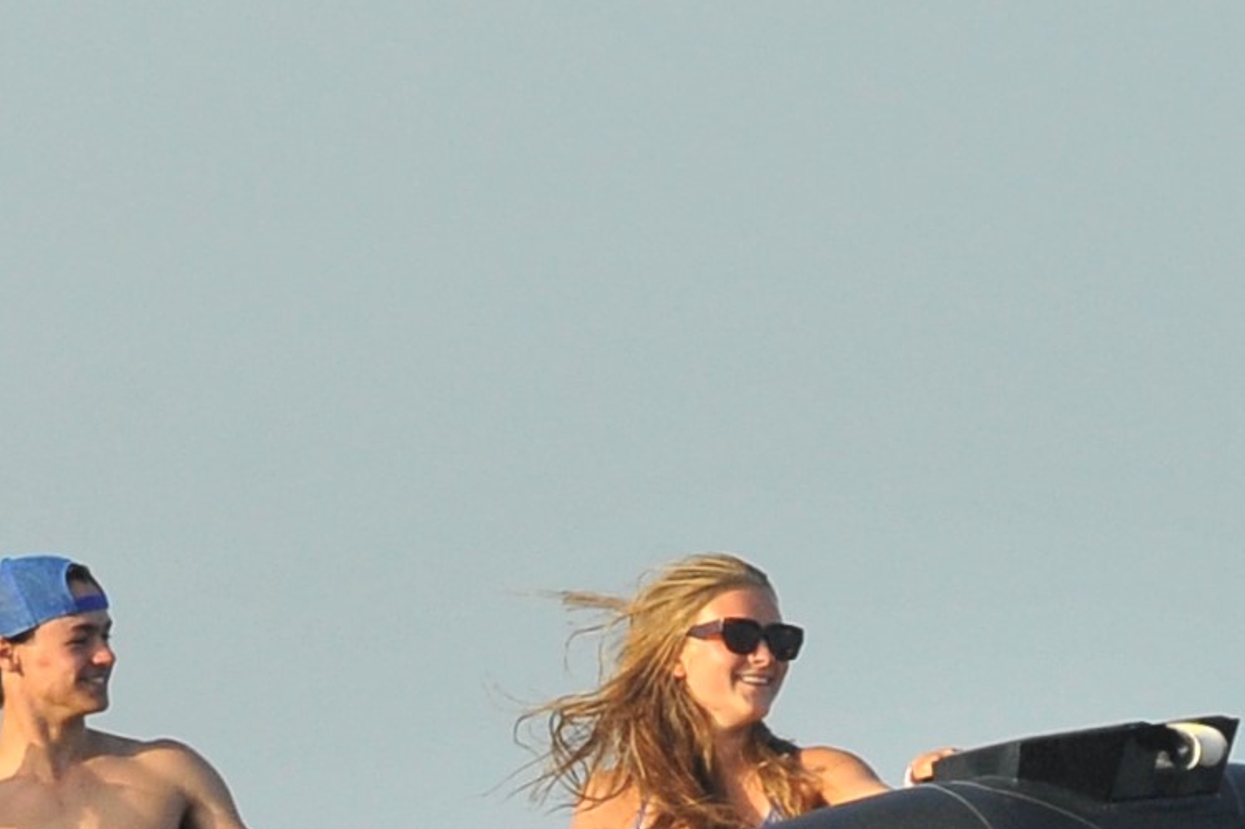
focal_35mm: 745
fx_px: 25752
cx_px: -689
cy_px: 1358
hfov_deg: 2.8
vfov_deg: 1.8
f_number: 8
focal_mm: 165
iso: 1250
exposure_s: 1/2500
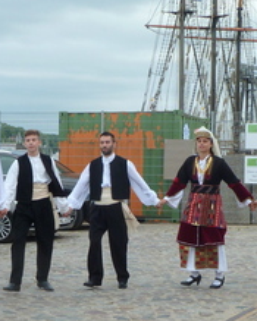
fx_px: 1018
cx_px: 142
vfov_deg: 17.9
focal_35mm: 107
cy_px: 226
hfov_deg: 14.4
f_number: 4
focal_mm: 6.5
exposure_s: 1/160
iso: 80
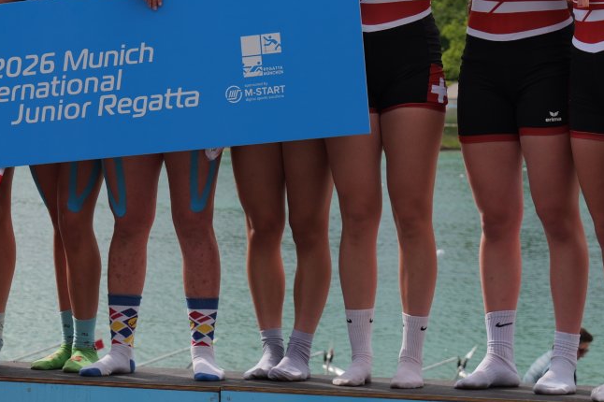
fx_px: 2314
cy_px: 60
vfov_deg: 9.9
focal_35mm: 138
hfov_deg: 14.8
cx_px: 93
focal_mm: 55
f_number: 5.5
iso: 100
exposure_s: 1/500
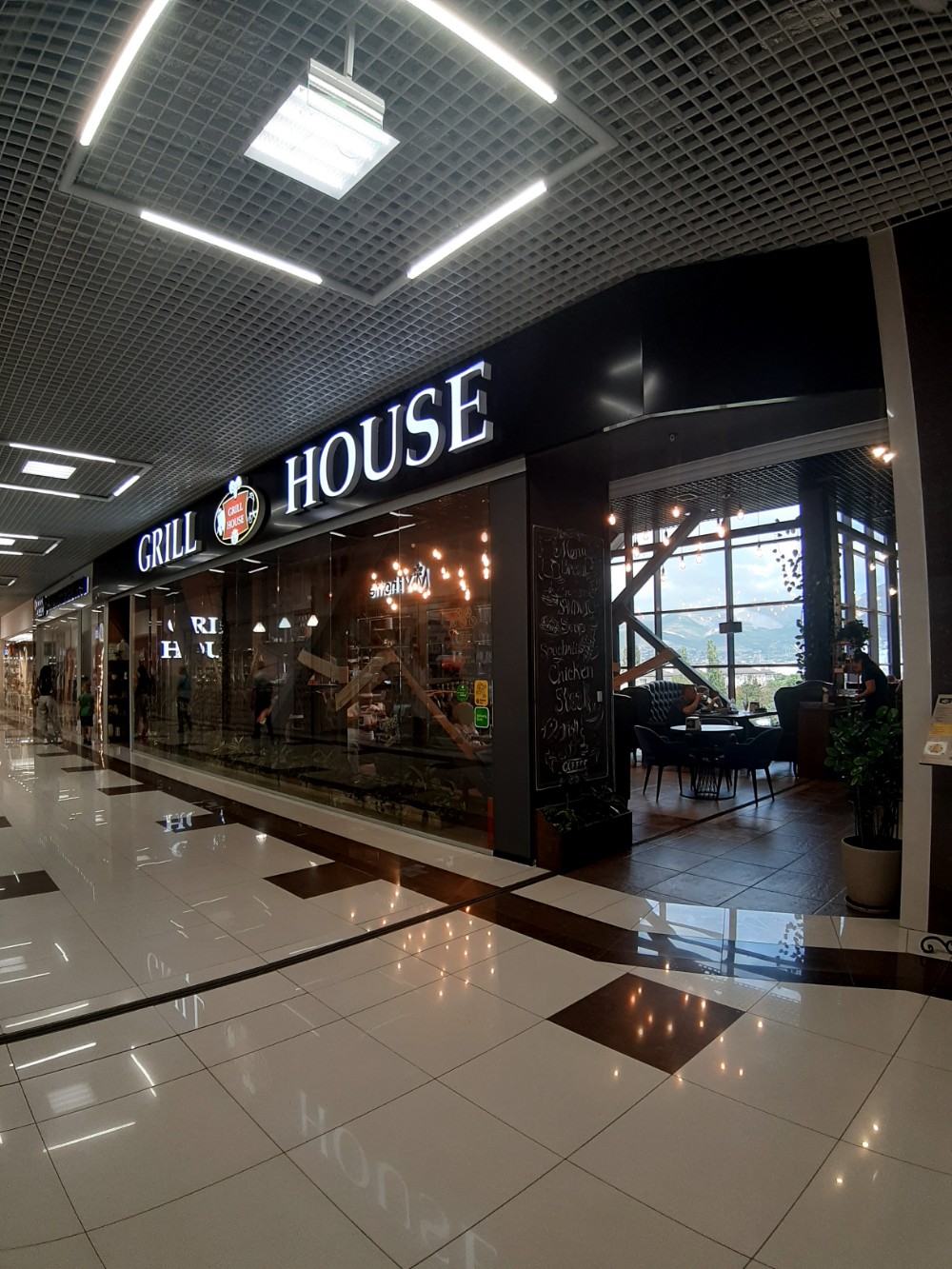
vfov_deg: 87.7
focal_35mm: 18
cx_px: 476
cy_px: 634
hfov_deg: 71.6
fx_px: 660
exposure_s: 1/25
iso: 40
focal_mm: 1.87
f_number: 2.4
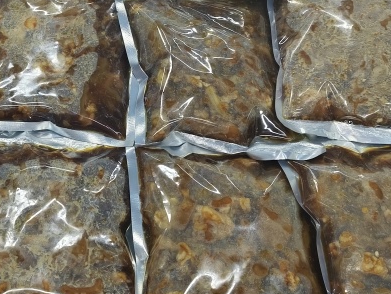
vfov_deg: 30.8
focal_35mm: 47
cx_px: 122
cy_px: 108
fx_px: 531
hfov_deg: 39.8
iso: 741
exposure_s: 1/100
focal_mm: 5.6
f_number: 1.88
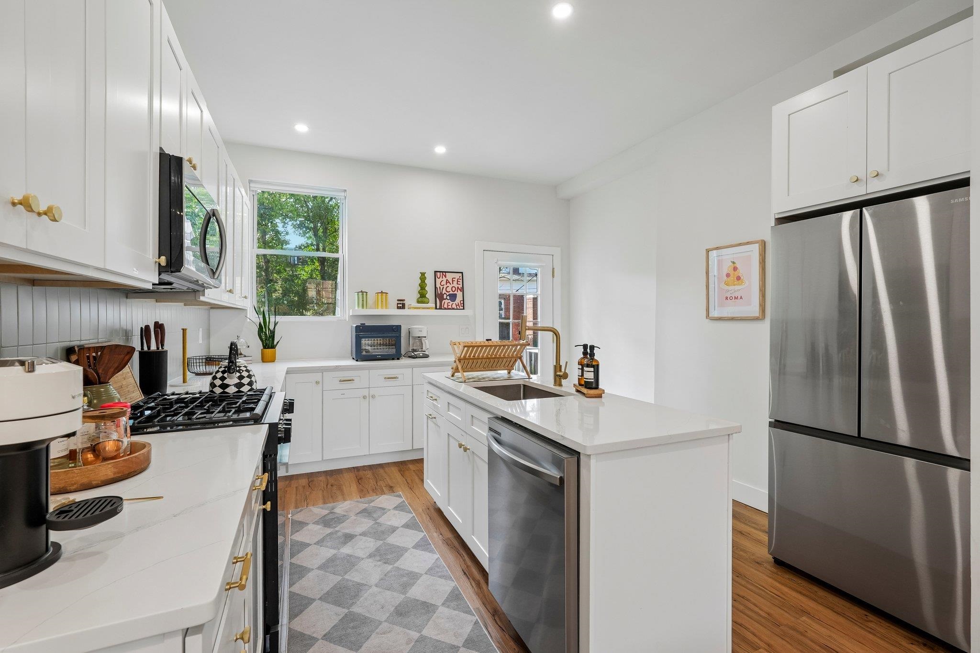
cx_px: 490
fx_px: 435
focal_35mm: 16
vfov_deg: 73.7
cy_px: 326
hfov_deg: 96.7
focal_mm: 16
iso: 400
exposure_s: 1/25
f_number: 9
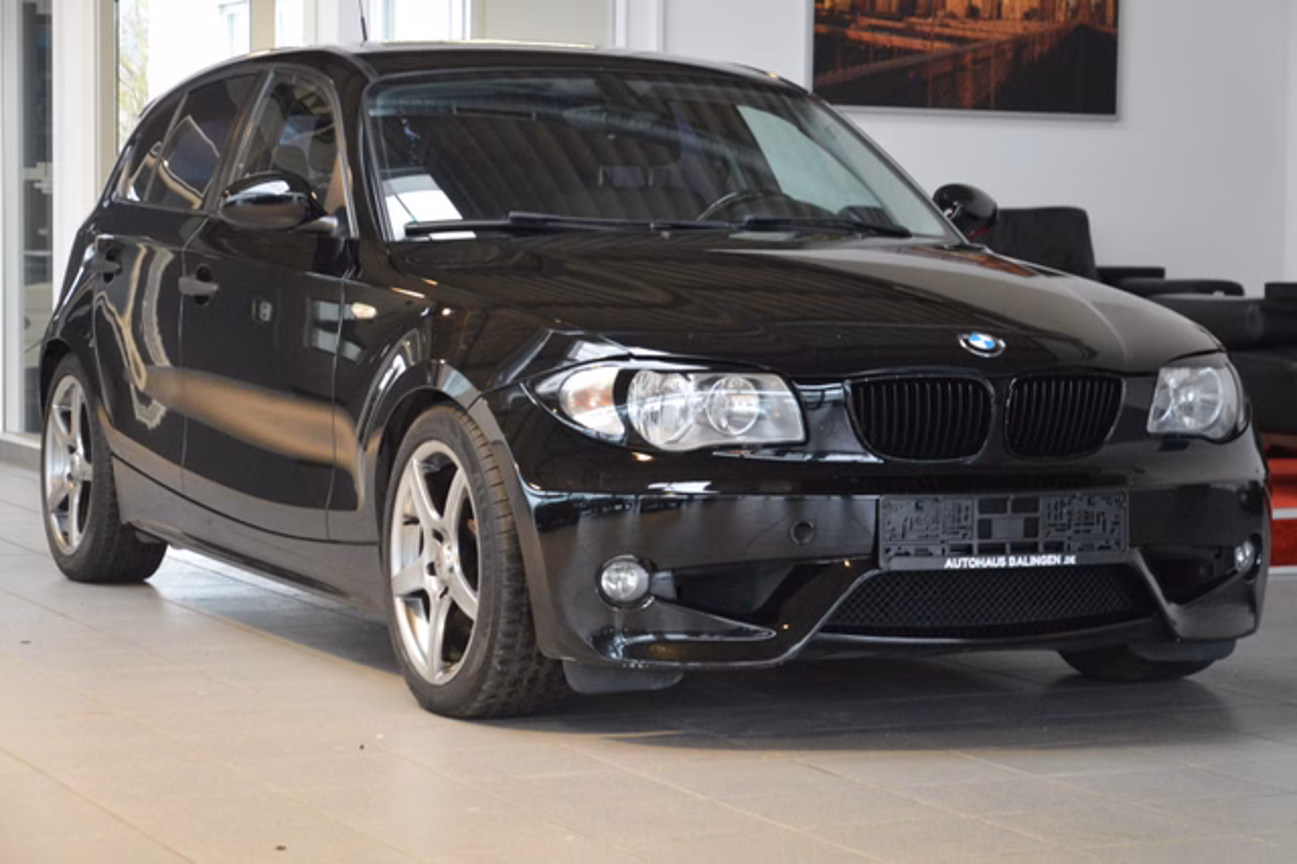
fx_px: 3349
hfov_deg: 21.9
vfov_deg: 14.7
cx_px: 648
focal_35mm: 93
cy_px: 432
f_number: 5.3
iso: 2500
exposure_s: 1/60
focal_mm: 62
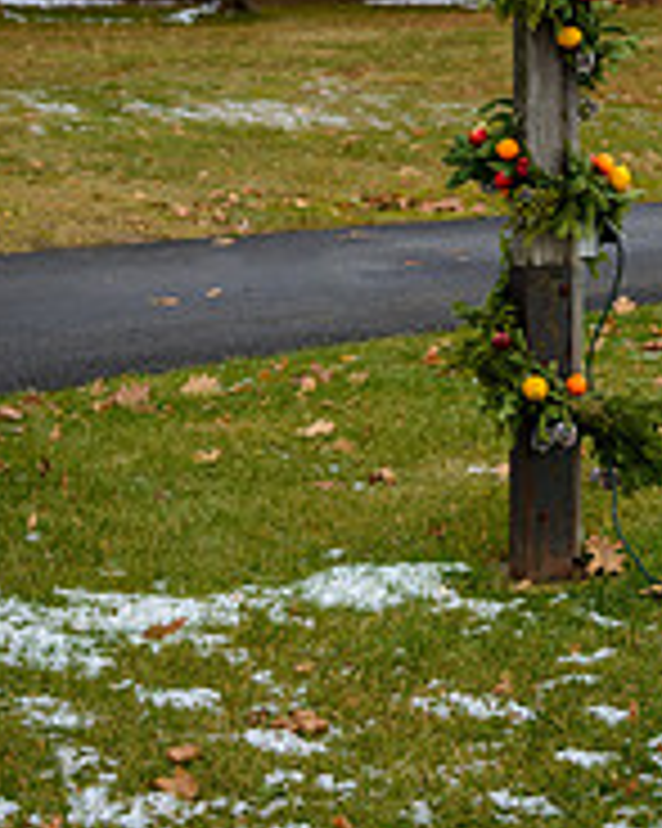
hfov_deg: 15.2
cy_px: -144
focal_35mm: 101
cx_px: 468
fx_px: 2476
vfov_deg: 18.1
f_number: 4
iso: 100
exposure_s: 1/400
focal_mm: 44
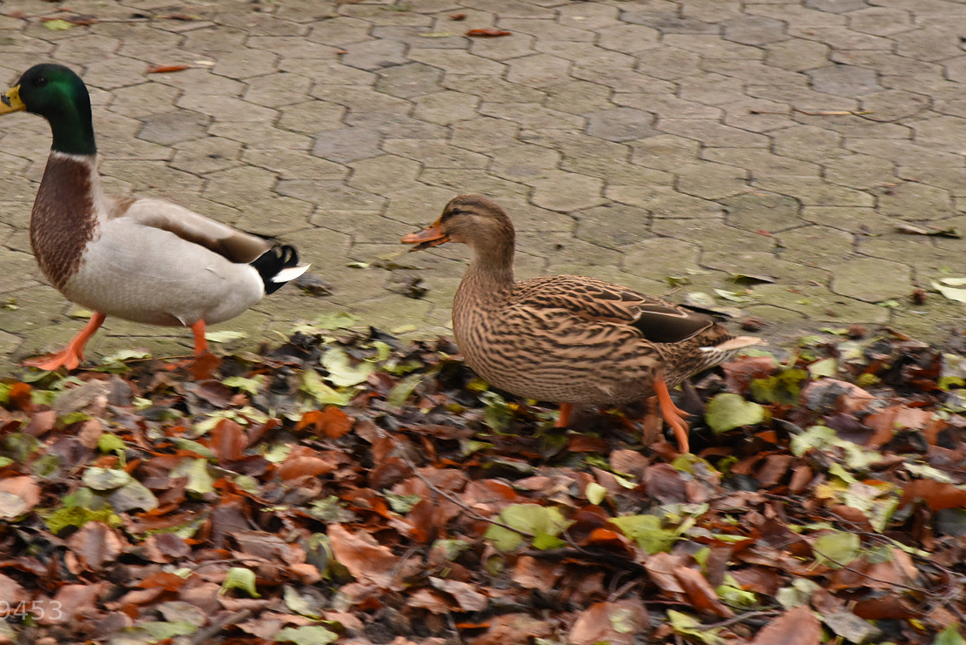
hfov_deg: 11.9
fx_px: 4644
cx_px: 304
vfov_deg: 7.9
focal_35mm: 173
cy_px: 214
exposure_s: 1/50
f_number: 13
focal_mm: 120
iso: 2500
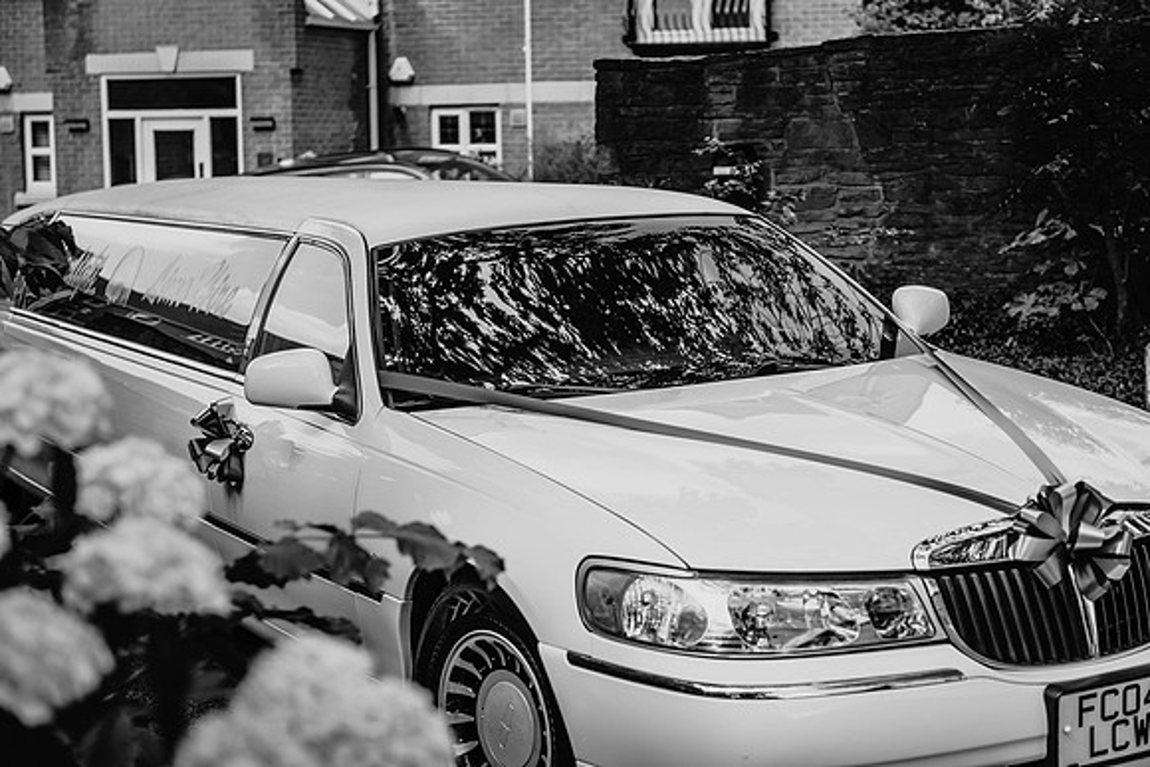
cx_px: 575
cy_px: 384
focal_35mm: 70
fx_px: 2240
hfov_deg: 28.8
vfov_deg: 19.4
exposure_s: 1/500
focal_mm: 70
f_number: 4
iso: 100
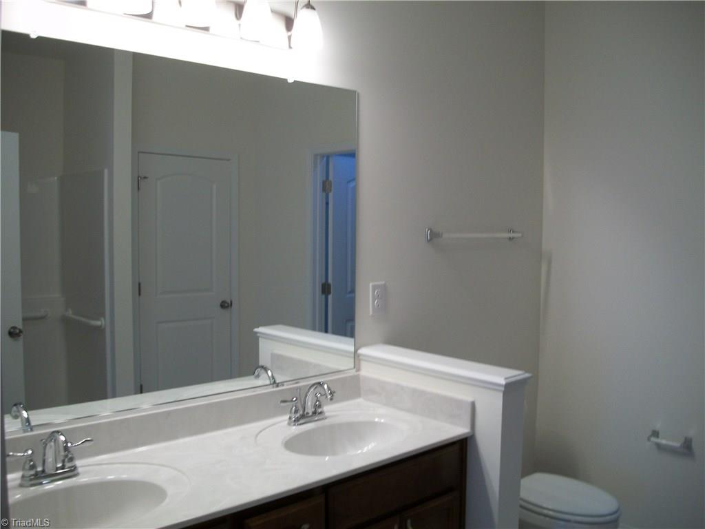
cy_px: 264
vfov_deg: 44.2
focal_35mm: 32
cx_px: 352
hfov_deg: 56.8
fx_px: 652
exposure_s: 1/30
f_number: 2.9
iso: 80
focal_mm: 5.7
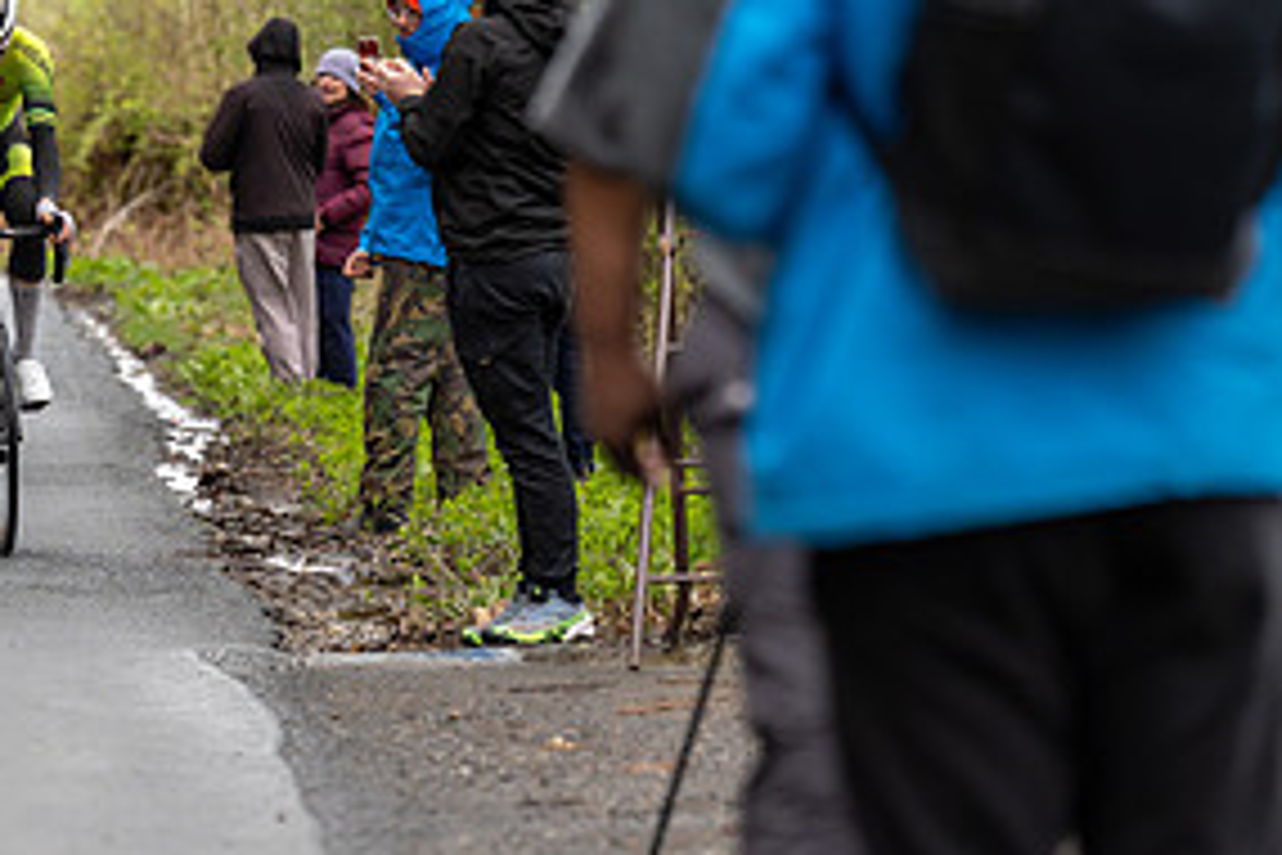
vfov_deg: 4.5
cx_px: 72
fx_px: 10861
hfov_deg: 6.7
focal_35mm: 305
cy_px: 151
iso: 500
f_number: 3.5
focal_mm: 150
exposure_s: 1/1000
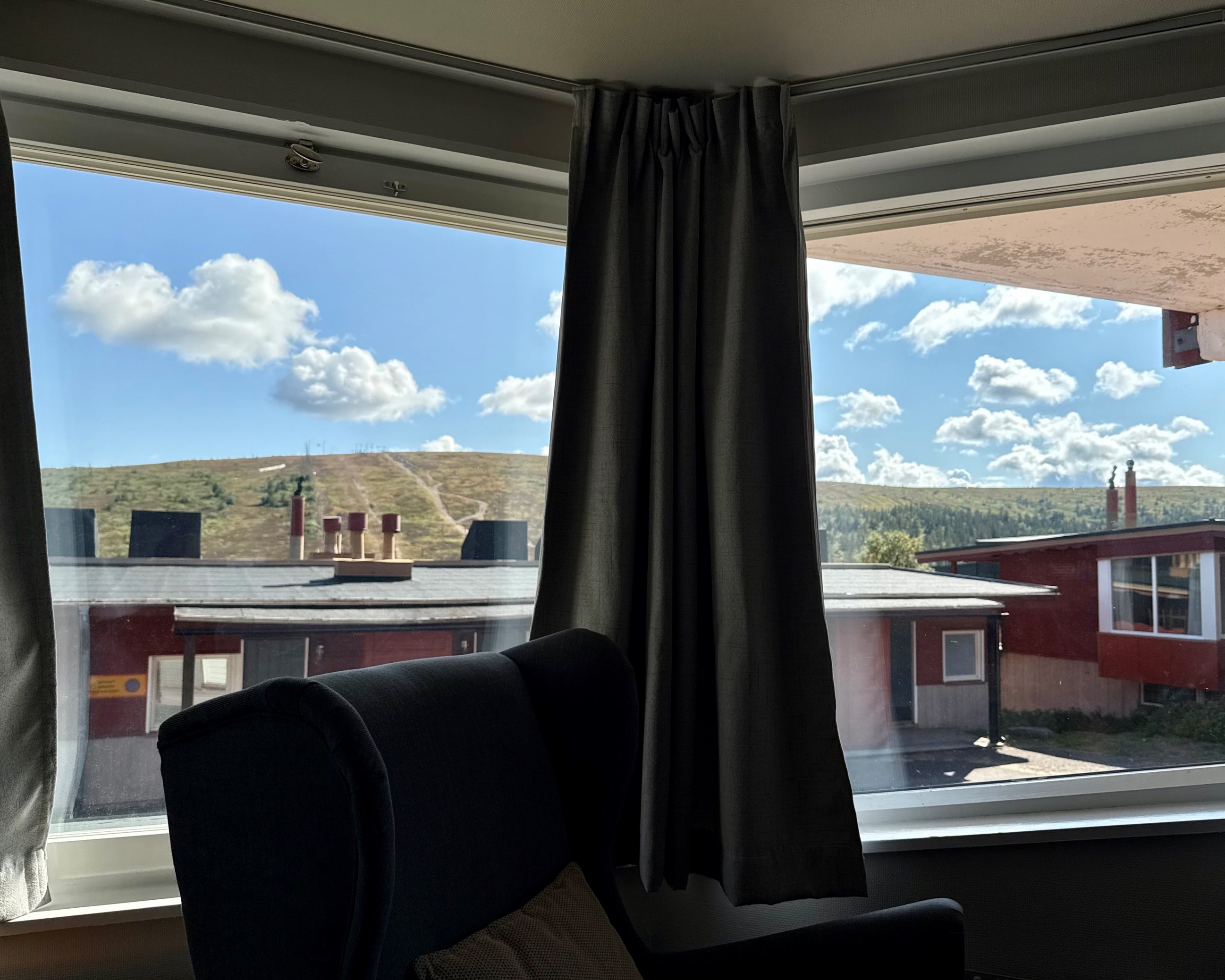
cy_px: 494
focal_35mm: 26
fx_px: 943
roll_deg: +0.8
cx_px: 673
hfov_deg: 65.9
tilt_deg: +4.0
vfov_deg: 54.9
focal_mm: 6.76
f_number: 1.78
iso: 100
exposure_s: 1/3759
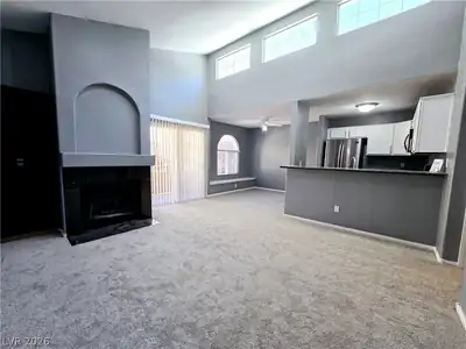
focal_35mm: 13
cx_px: 233
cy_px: 174
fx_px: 175
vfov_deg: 89.9
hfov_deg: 106.2
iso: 80
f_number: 2.2
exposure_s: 1/60.2
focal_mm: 2.2
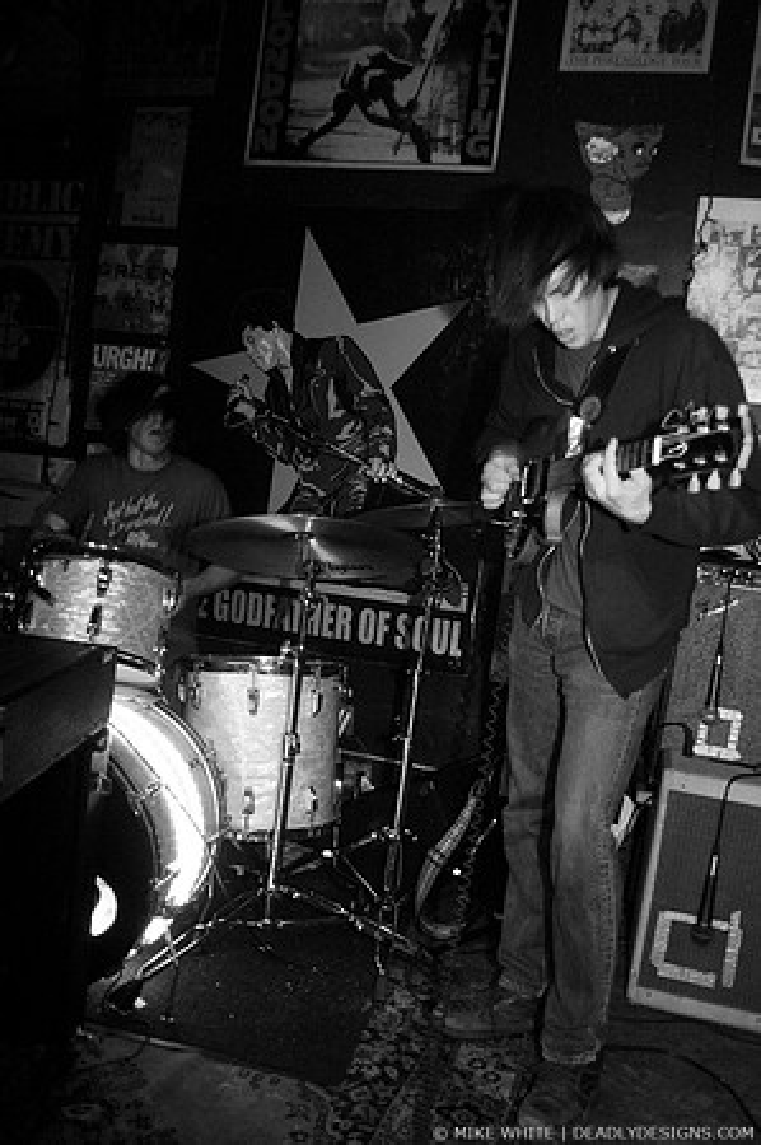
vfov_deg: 62.0
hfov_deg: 43.5
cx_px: 380
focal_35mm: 30
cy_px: 572
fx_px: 953
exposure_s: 1/50
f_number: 2.8
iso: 800
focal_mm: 20
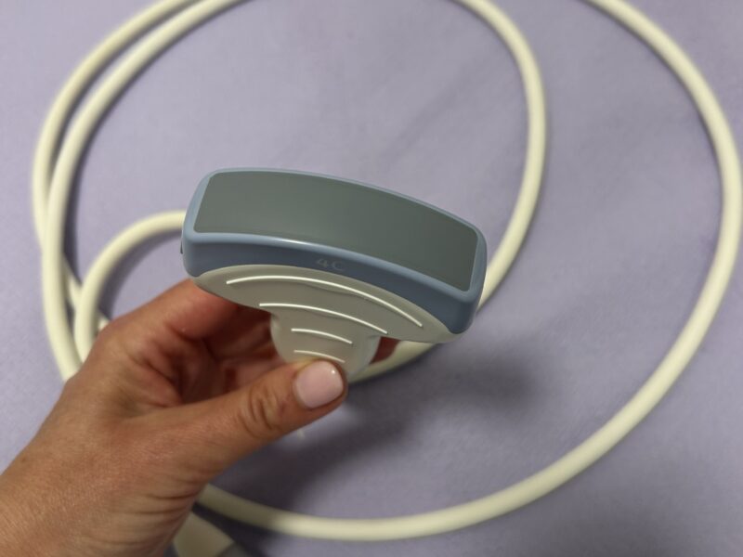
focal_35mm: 26
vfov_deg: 53.1
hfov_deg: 67.3
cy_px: 278
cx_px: 372
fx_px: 558
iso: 64
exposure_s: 1/100
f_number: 1.5
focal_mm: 5.7
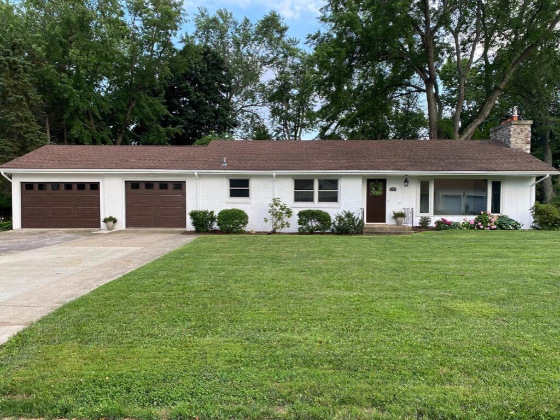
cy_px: 210
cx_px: 280
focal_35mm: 26
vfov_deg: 53.1
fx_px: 421
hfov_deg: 67.3
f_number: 1.8
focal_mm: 4.25
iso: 32
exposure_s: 1/142
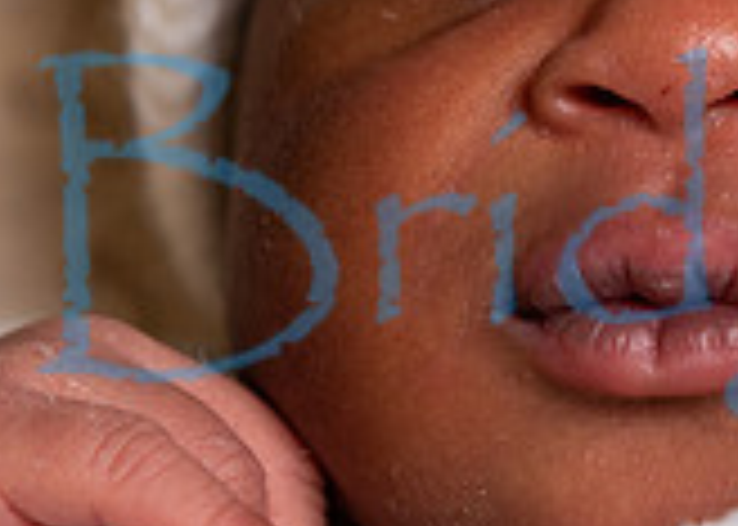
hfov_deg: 7.9
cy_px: -188
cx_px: 1031
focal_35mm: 252
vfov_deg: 5.7
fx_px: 5280
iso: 100
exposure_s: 1/160
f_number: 4
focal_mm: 58
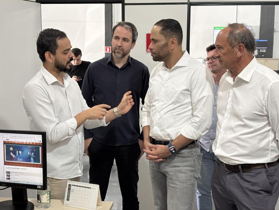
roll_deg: -0.7
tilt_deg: -6.6
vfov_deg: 28.0
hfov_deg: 36.8
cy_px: 105
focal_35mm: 52
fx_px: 419
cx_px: 140
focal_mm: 5.96
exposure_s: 1/60
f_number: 1.6
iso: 125
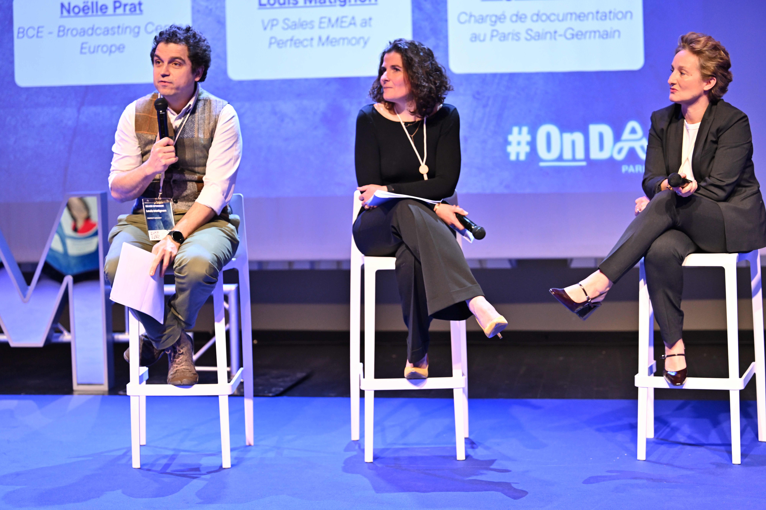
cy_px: 255
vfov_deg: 19.5
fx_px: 1489
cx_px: 383
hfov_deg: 28.8
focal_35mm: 70
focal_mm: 70
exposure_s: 1/160
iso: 1600
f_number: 2.8
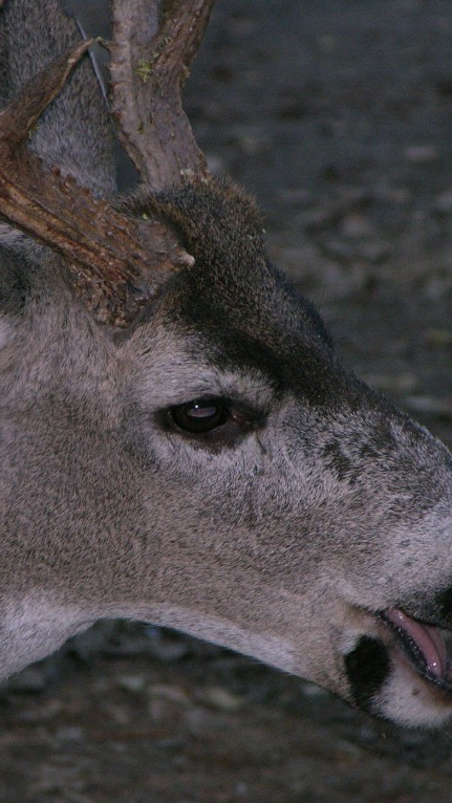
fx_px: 8691
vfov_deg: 5.3
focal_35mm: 408
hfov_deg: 3.0
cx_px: 163
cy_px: 402
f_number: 4.2
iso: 200
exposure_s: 1/253
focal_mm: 71.2
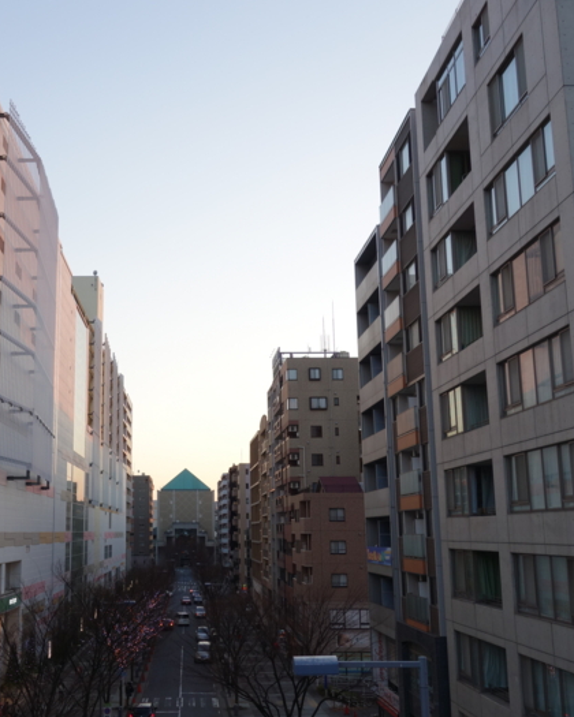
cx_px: 182
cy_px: 360
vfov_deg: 45.8
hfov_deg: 36.9
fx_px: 849
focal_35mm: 40
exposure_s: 1/100
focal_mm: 10.4
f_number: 4
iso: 125
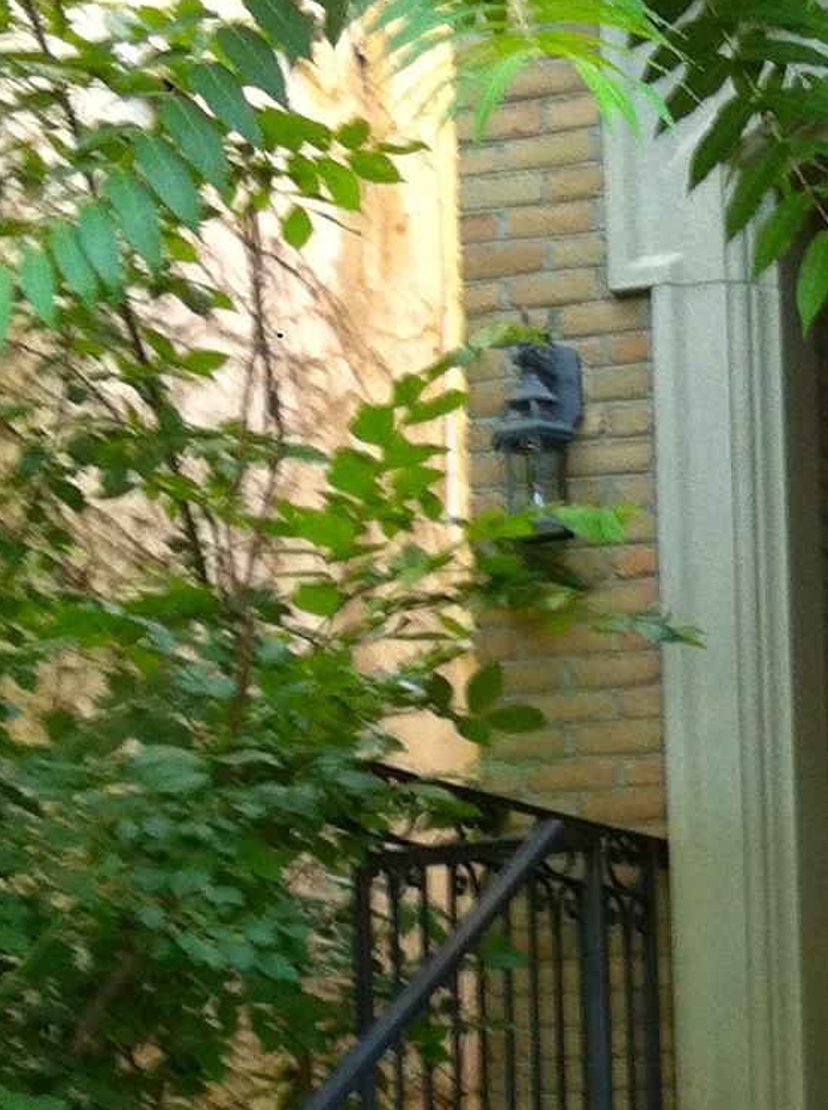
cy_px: 1222
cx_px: 958
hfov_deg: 11.9
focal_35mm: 122
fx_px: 3904
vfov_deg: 15.7
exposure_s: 1/15
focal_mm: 3.85
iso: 100
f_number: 2.8
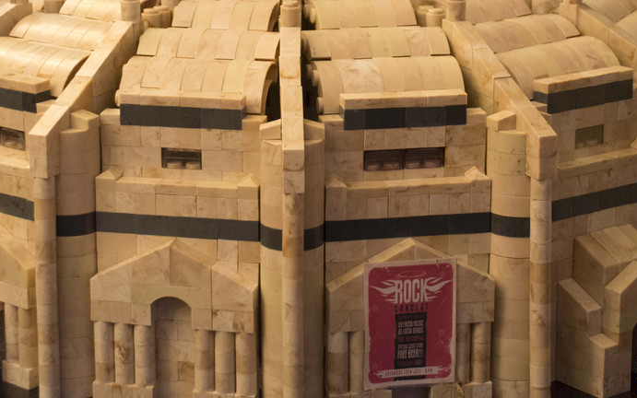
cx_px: 302
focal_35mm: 93
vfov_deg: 14.0
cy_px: 81
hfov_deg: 22.3
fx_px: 1613
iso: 1800
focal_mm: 35
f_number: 4.2
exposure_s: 1/30
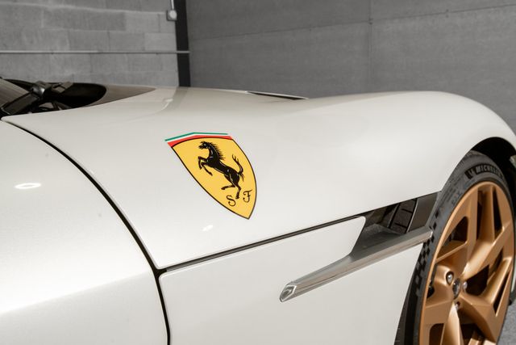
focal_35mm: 33
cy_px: 172
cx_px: 258
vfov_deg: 40.0
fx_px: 473
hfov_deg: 57.2
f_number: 10
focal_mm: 33
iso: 640
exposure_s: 1/160
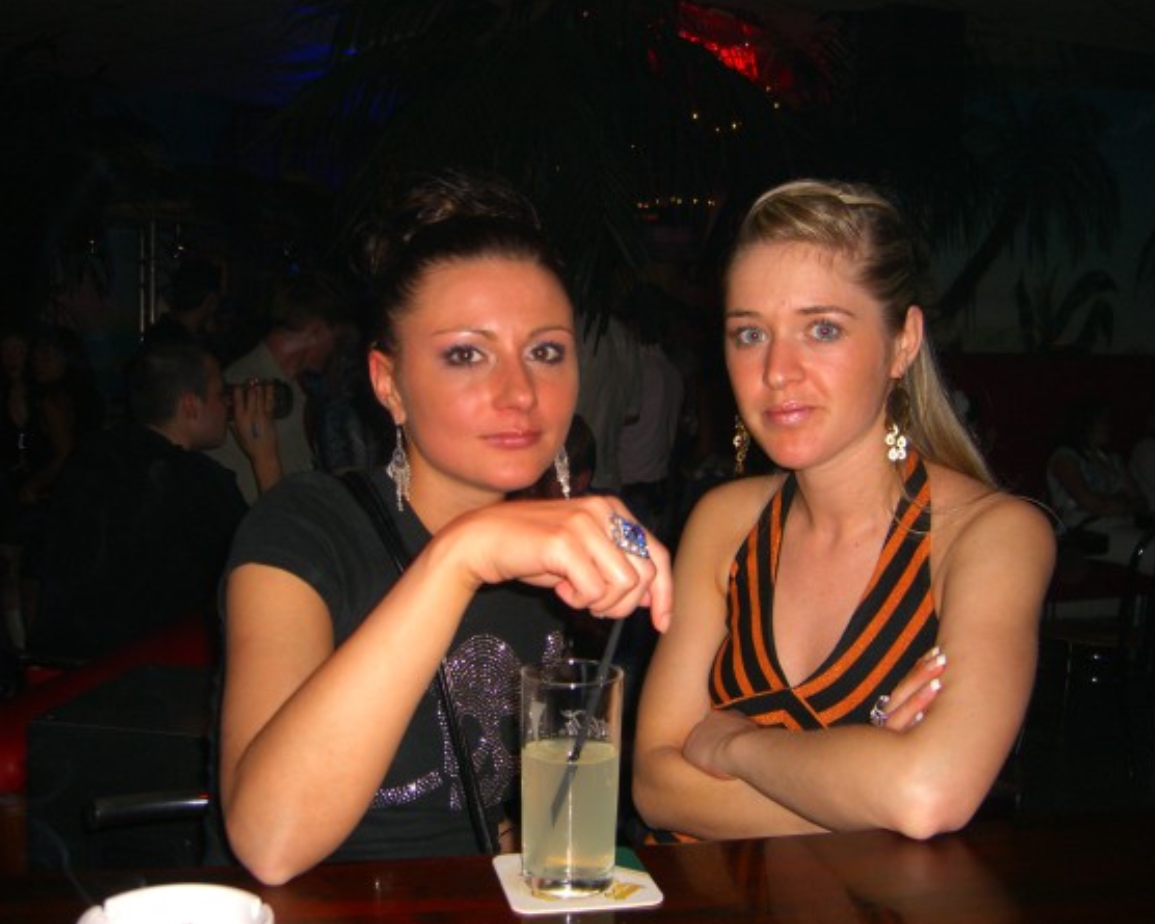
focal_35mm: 40
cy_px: 459
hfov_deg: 45.8
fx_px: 1368
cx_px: 557
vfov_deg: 37.3
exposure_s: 1/60
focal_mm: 7.9
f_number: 2.8
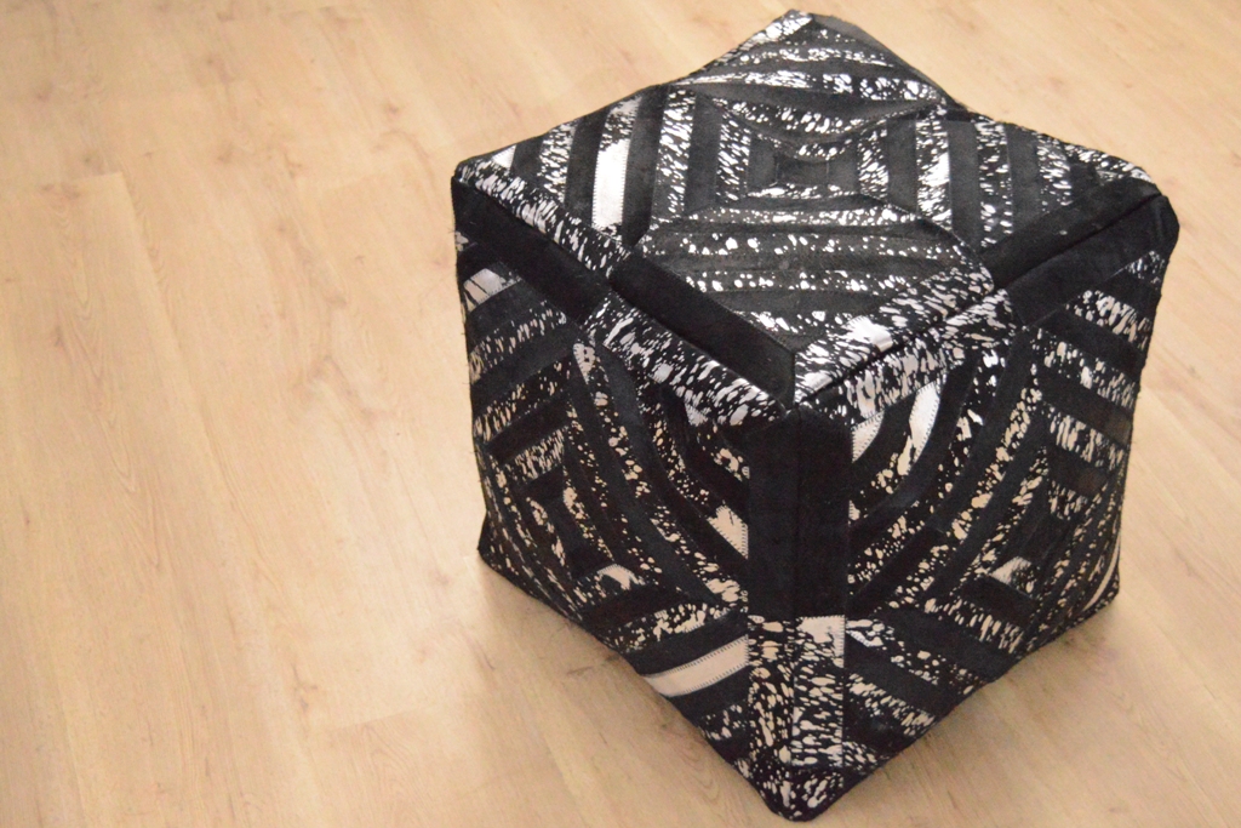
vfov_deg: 25.8
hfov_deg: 37.8
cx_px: 620
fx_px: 1810
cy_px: 414
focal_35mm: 52
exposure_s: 1/160
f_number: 4.5
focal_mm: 35
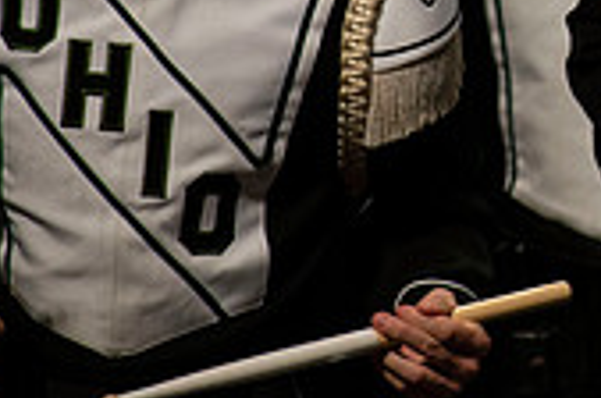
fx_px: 34342
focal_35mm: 2061
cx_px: 836
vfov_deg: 0.7
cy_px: -167
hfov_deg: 1.0
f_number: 5.6
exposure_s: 1/500
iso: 3200
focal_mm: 600
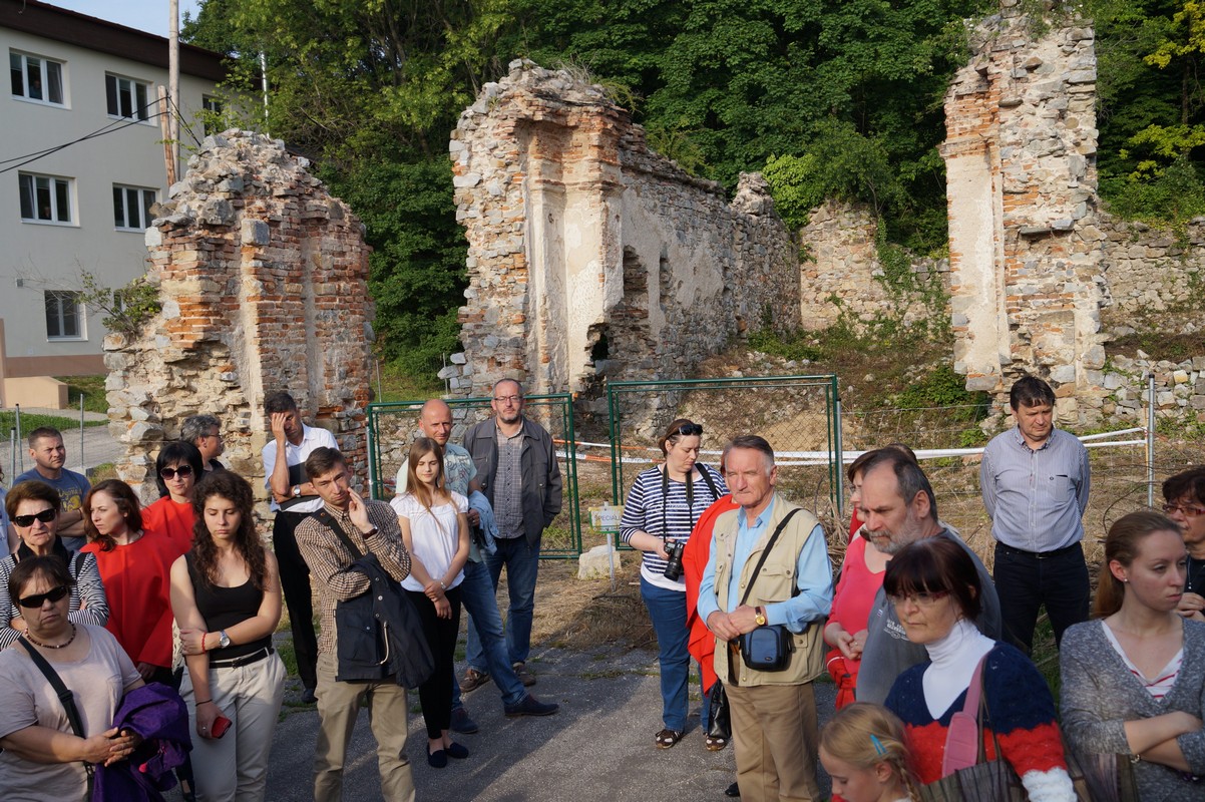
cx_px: 602
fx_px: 1204
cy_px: 401
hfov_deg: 53.2
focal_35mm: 36
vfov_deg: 36.8
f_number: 5.6
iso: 100
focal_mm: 24
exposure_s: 1/320
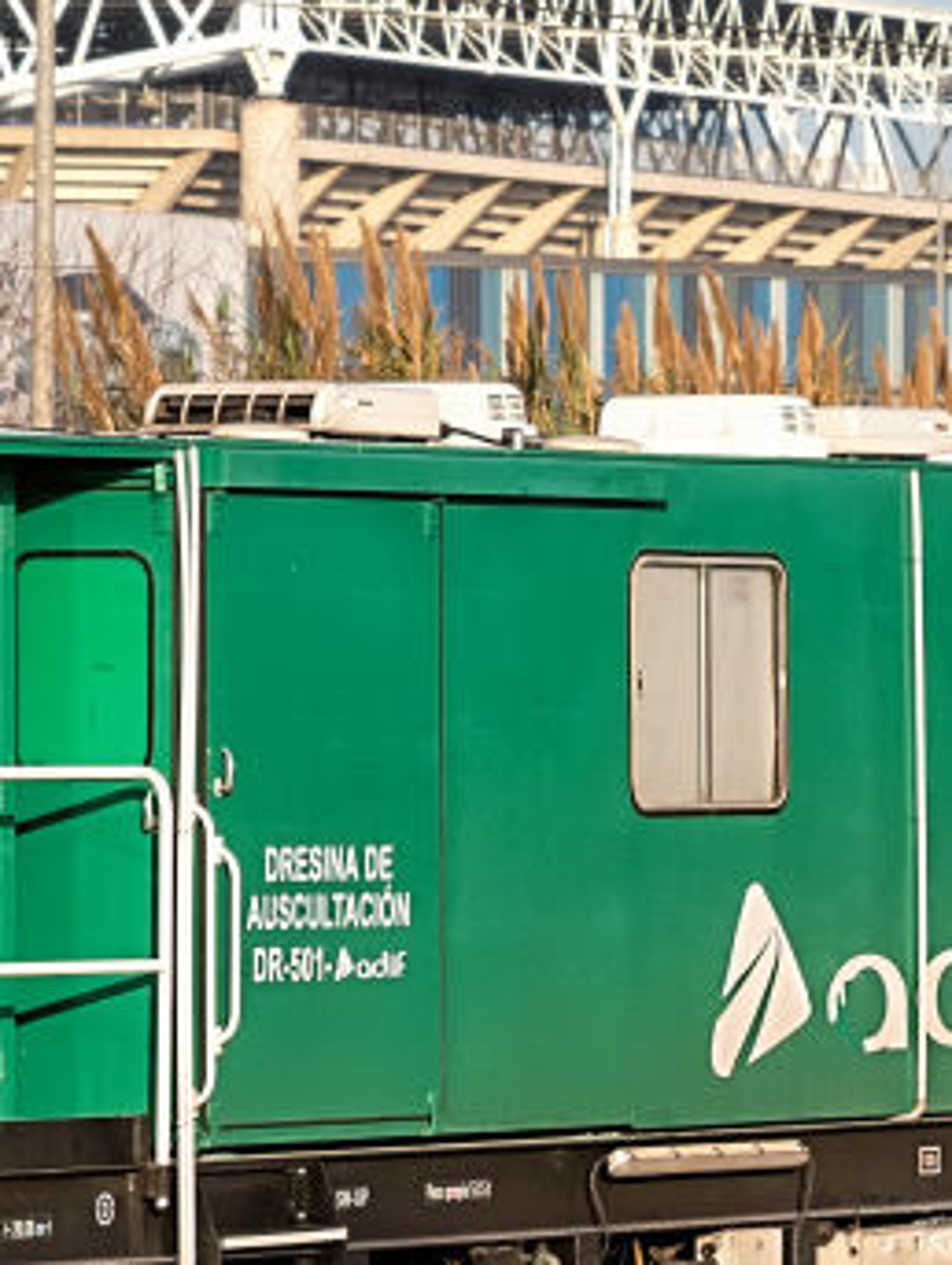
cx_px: -446
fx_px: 9443
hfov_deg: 5.7
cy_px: 719
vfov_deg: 7.7
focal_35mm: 258
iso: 200
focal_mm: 48
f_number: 5.6
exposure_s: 1/1000
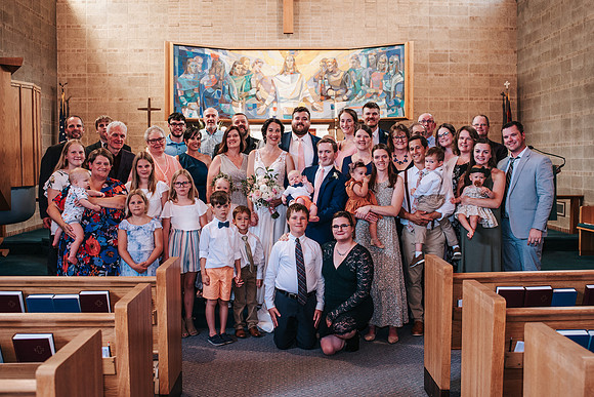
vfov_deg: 34.8
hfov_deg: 50.3
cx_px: 304
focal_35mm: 38
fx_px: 633
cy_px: 188
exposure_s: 1/125
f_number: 3.2
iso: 900
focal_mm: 35
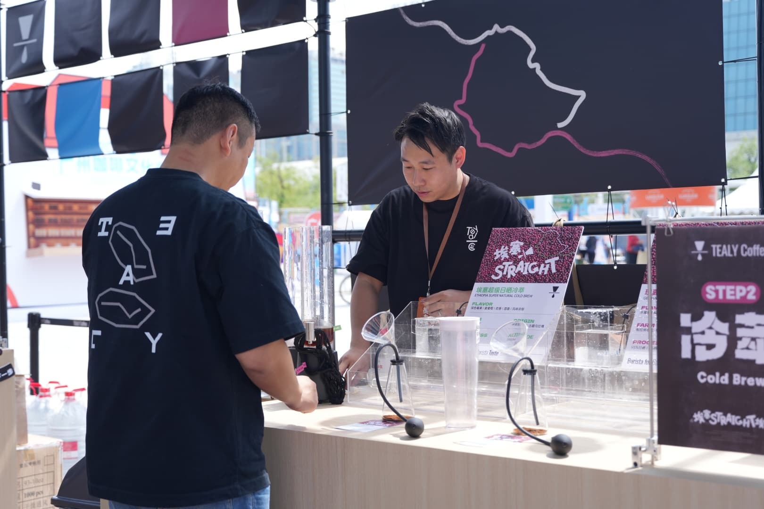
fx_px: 1061
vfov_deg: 27.0
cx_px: 382
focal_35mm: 50
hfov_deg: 39.6
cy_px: 254
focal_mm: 50
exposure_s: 1/640
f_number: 4
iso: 250
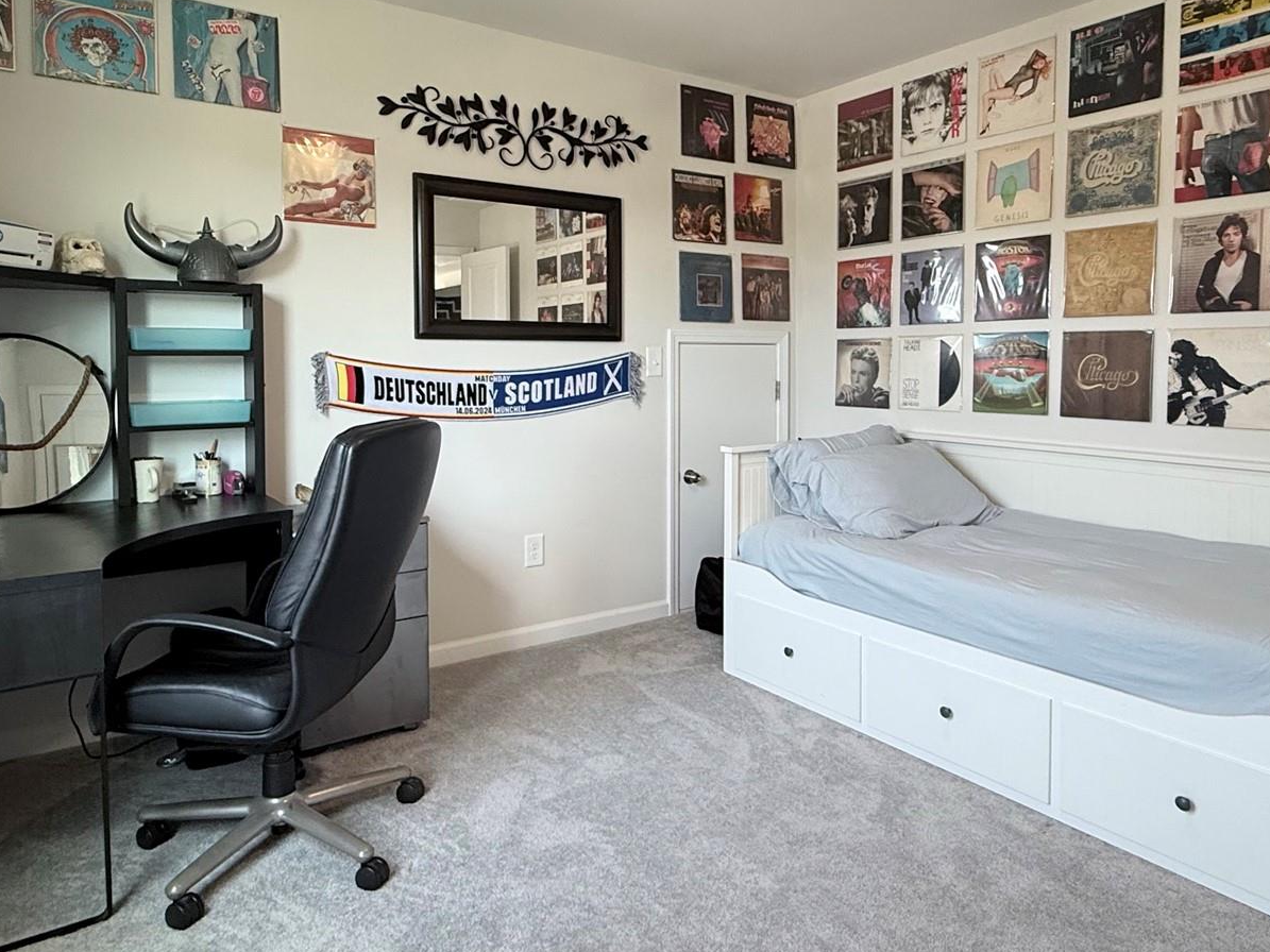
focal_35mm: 24
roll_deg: +0.4
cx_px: 640
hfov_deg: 71.6
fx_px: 880
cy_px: 396
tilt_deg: -2.5
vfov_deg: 56.5
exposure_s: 1/120
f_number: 2.2
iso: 200
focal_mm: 2.22
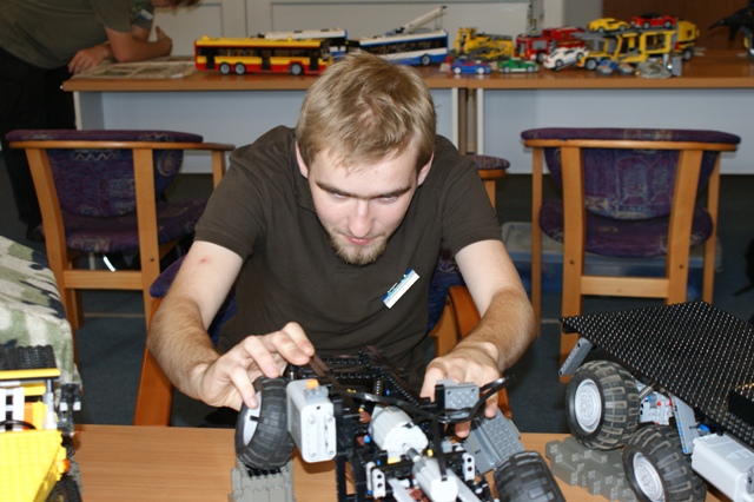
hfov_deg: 37.9
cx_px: 377
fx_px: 1099
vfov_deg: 25.7
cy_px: 251
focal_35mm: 52
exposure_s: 1/60
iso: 400
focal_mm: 35
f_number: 5.6
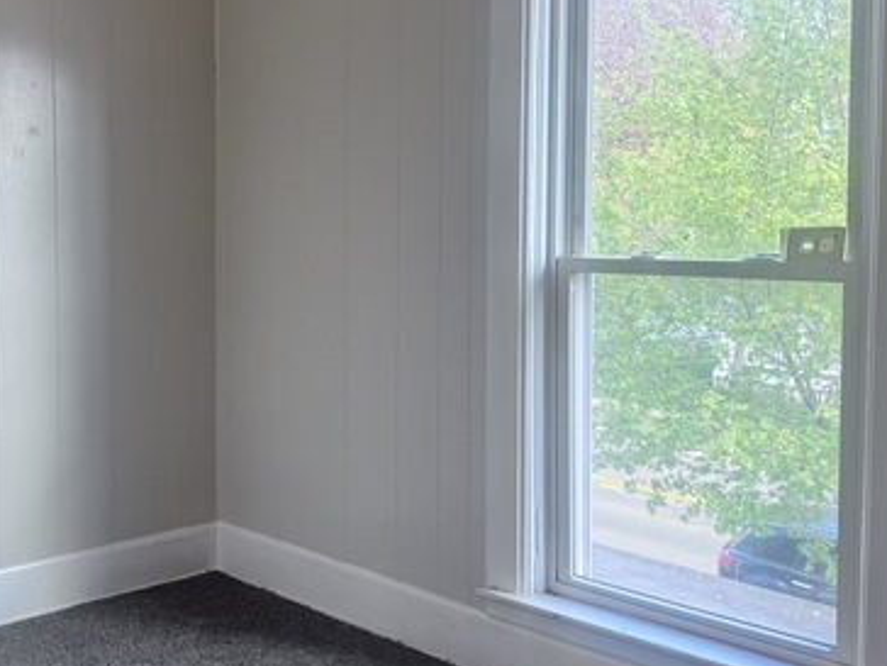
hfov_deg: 41.6
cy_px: 278
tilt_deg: -3.2
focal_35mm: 44
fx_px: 1127
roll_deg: -0.2
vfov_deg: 32.8
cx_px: 216
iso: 64
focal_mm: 6.76
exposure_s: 1/120
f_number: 1.78
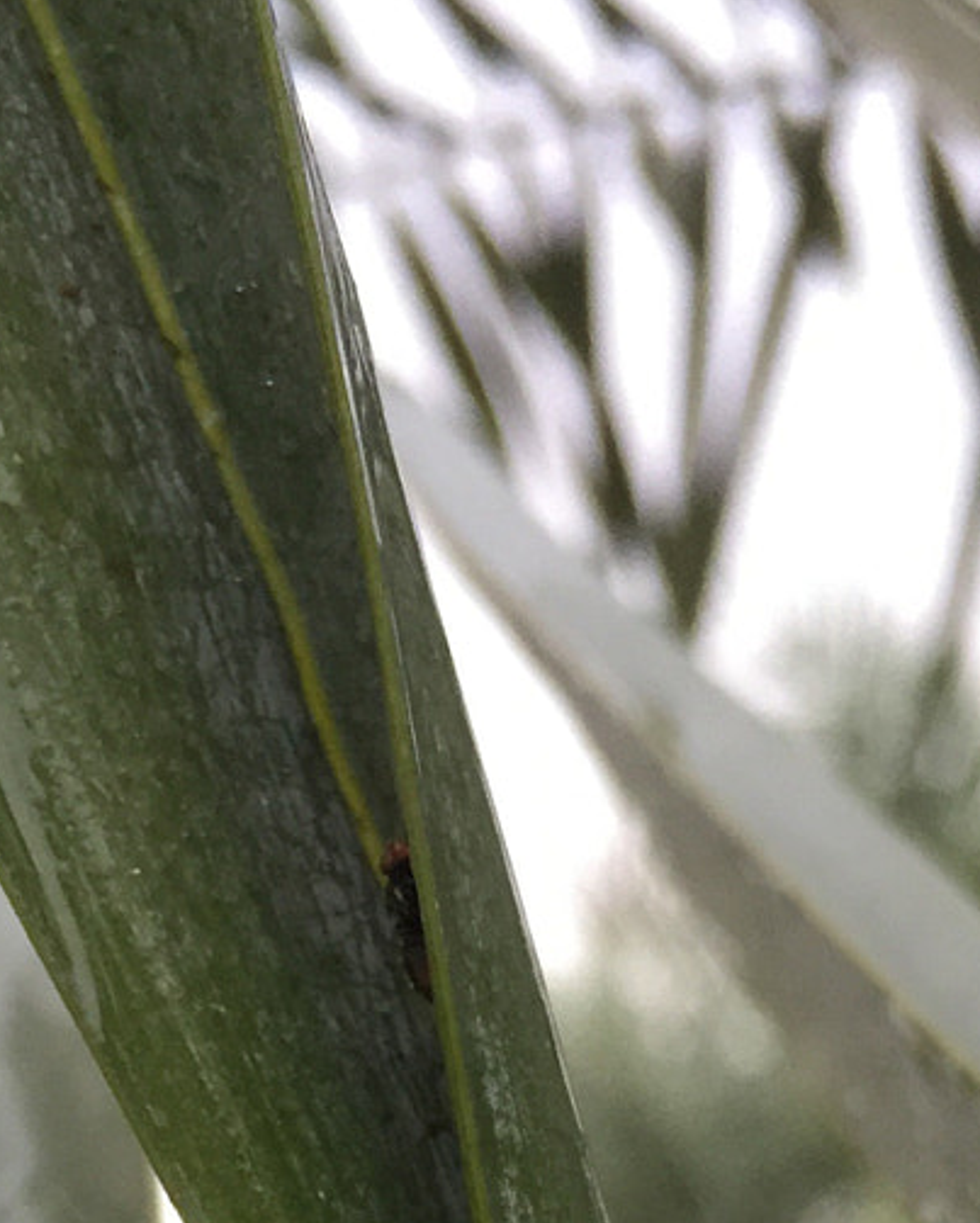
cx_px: 530
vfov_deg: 19.2
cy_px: 1712
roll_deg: -0.3
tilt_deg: +0.1
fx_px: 3260
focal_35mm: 90
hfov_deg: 17.1
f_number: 2.2
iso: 50
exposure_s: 1/30
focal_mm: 4.15
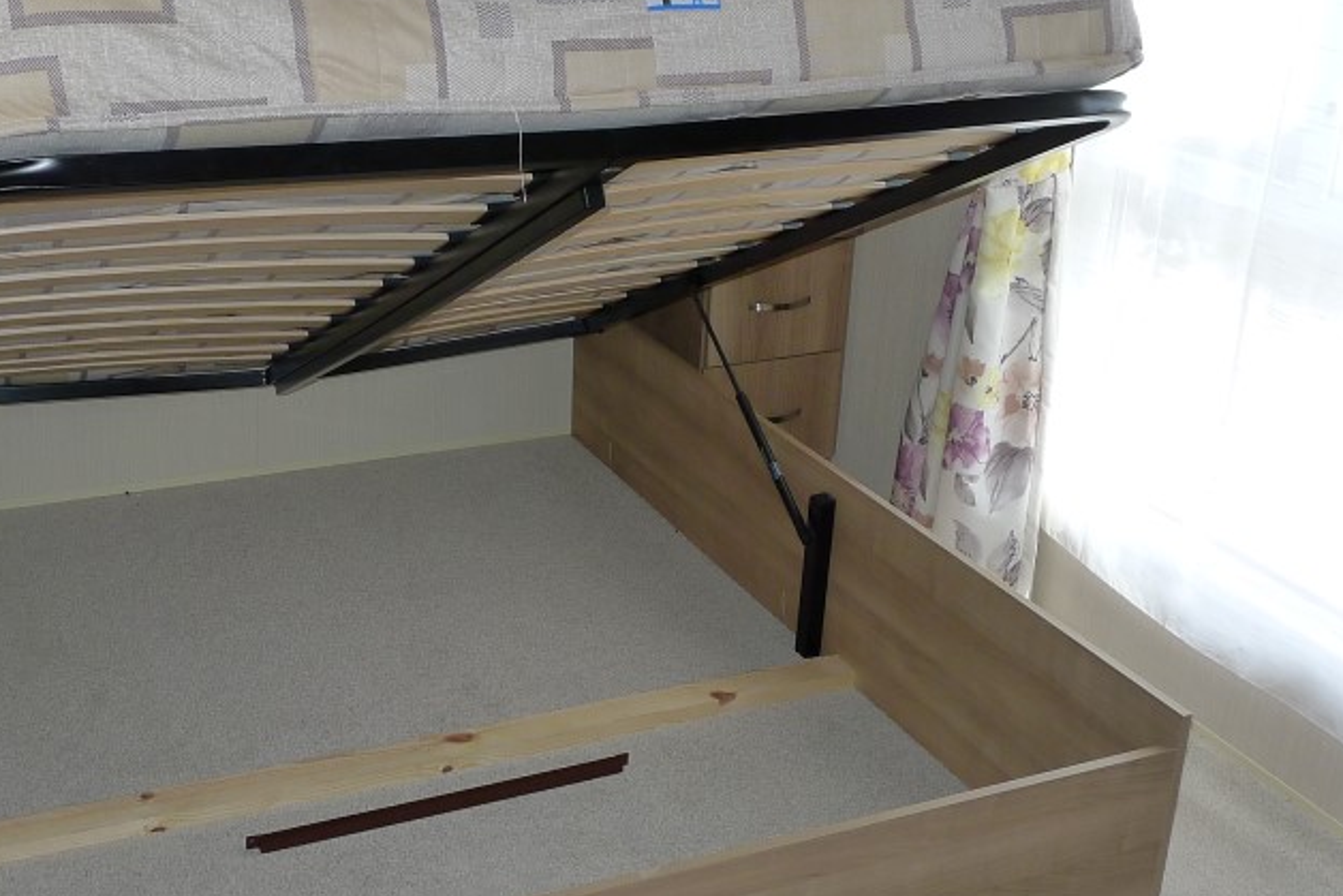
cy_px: 289
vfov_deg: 30.3
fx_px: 1642
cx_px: 463
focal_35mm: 44
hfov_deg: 43.9
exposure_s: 1/100
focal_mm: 5.1
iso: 125
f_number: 2.8
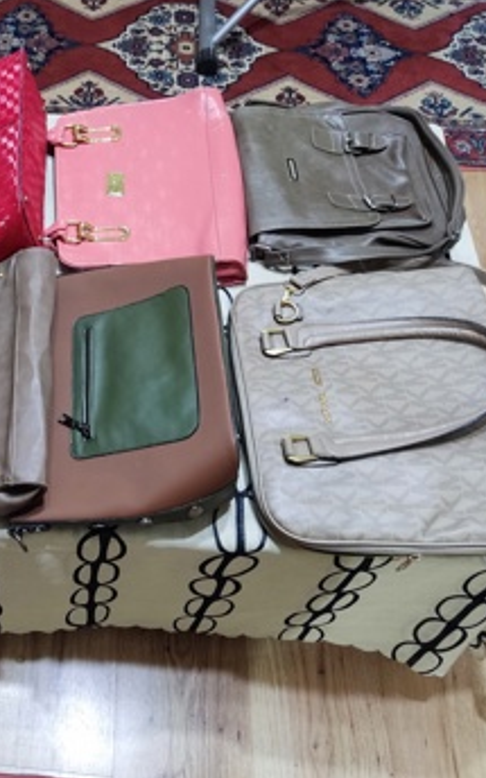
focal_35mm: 36
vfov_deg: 54.0
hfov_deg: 32.8
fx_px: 763
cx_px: 14
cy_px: 386
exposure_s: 1/30
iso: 701
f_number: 1.79
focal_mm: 4.71
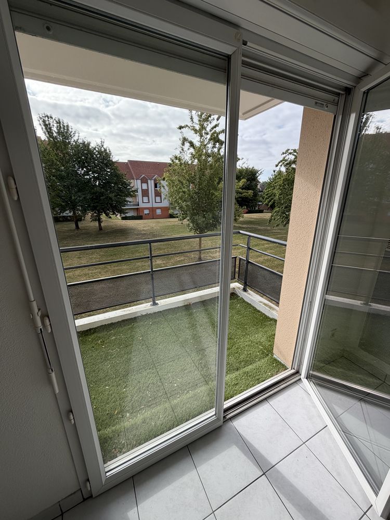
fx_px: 210
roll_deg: -1.0
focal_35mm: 14
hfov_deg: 85.7
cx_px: 195
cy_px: 260
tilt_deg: -17.3
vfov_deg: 102.1
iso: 40
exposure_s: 1/751
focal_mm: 2.22
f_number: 2.2
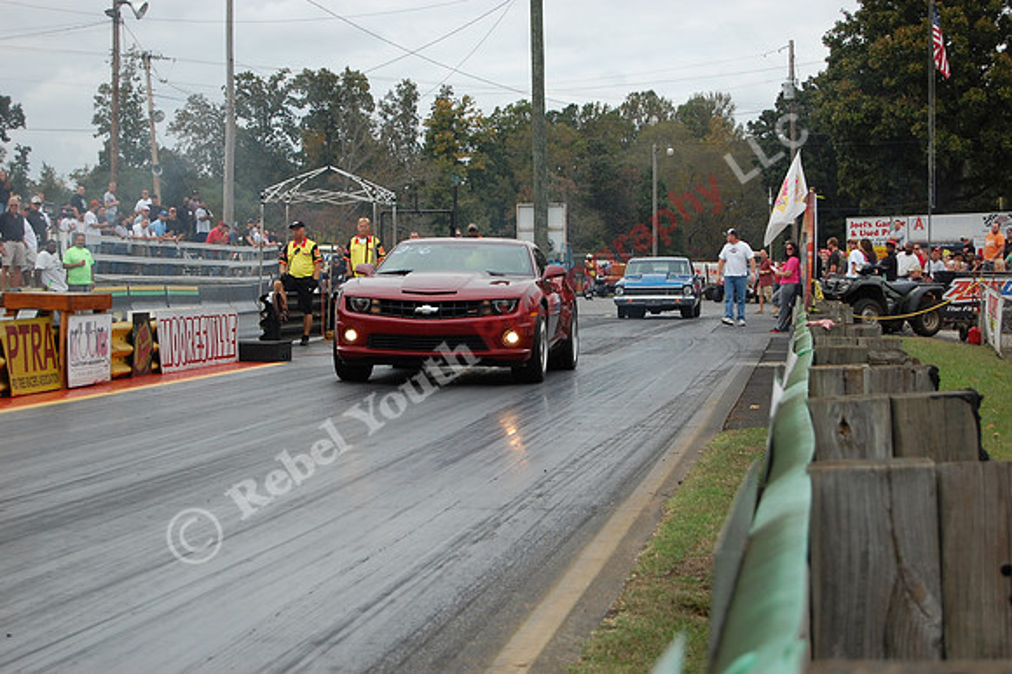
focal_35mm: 82
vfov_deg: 16.5
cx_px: 506
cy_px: 337
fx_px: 2318
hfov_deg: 24.6
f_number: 5.6
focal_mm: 55
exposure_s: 1/800
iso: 400
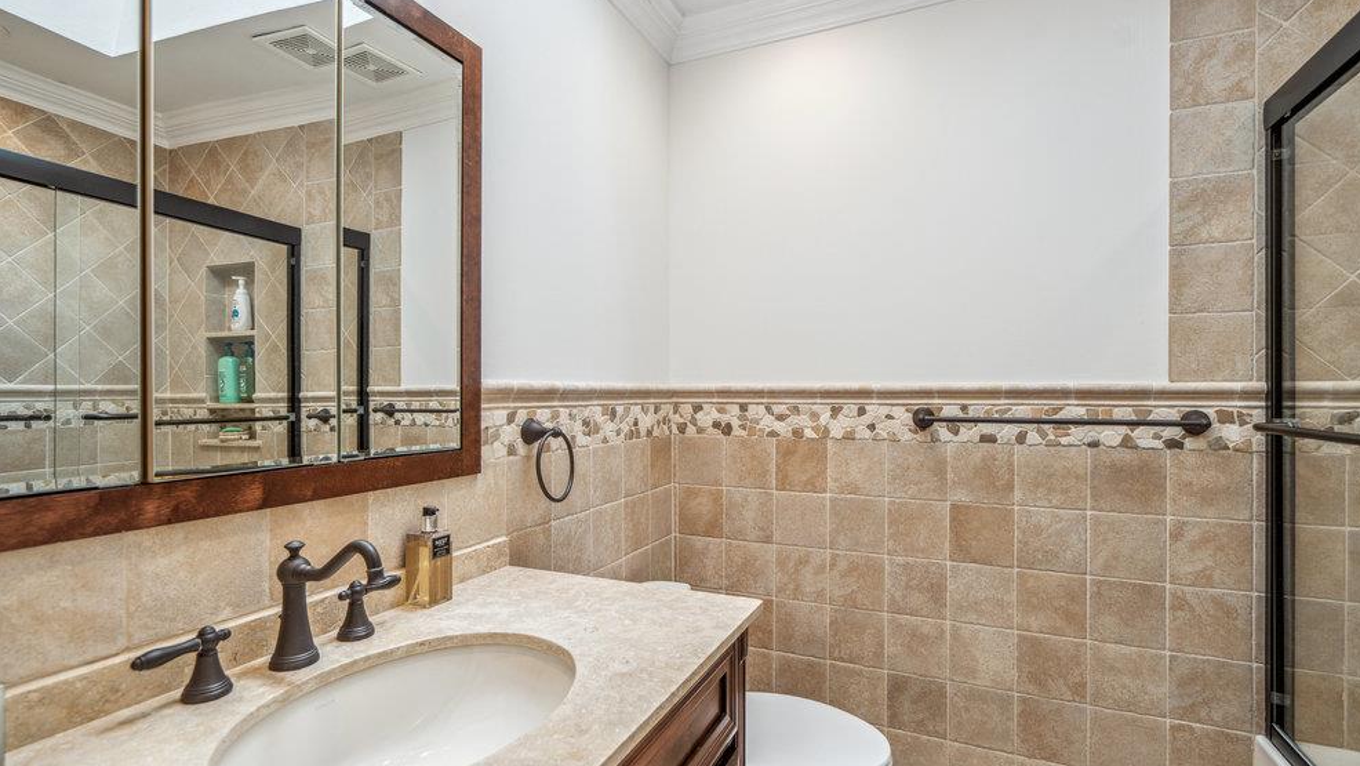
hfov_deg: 95.9
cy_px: 387
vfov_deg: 63.9
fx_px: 613
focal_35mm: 17
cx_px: 688
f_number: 5
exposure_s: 1/80
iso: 125
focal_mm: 16
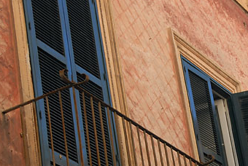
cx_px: 199
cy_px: 134
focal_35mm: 153
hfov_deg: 13.3
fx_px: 1056
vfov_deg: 9.0
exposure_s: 1/160
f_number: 4.8
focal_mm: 56
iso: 200
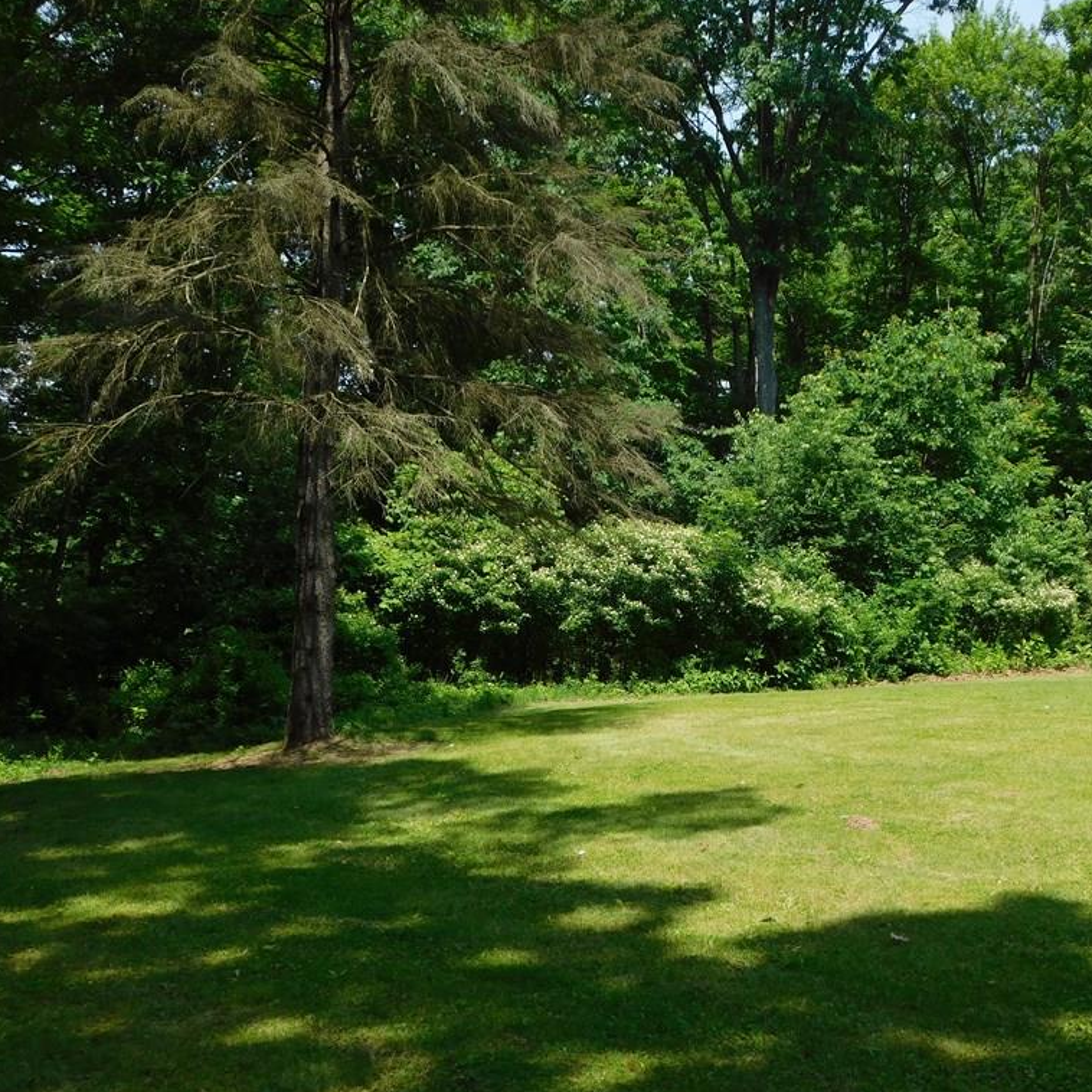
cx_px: 686
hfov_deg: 38.9
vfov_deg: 39.2
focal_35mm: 43
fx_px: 1535
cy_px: 543
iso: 125
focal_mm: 6.3
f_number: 3.5
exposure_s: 1/800
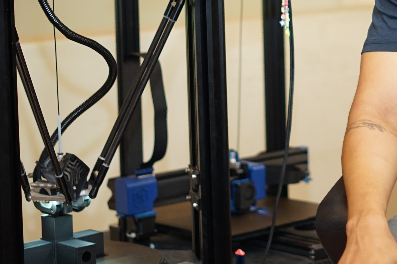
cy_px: -18
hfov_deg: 14.8
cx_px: 362
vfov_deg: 9.9
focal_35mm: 137
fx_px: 1511
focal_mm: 50
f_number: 1.8
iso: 640
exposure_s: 1/125
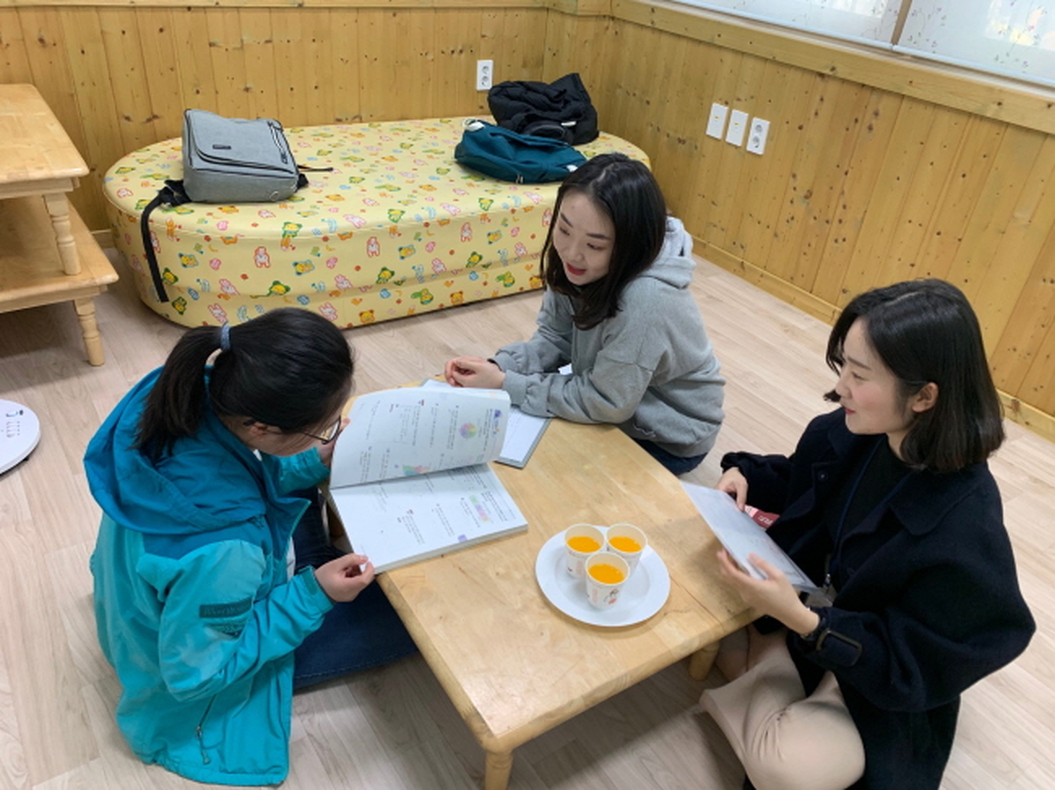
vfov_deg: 53.0
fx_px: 792
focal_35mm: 26
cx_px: 528
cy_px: 395
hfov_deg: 67.3
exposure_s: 1/60
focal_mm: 4.25
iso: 80
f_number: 1.8
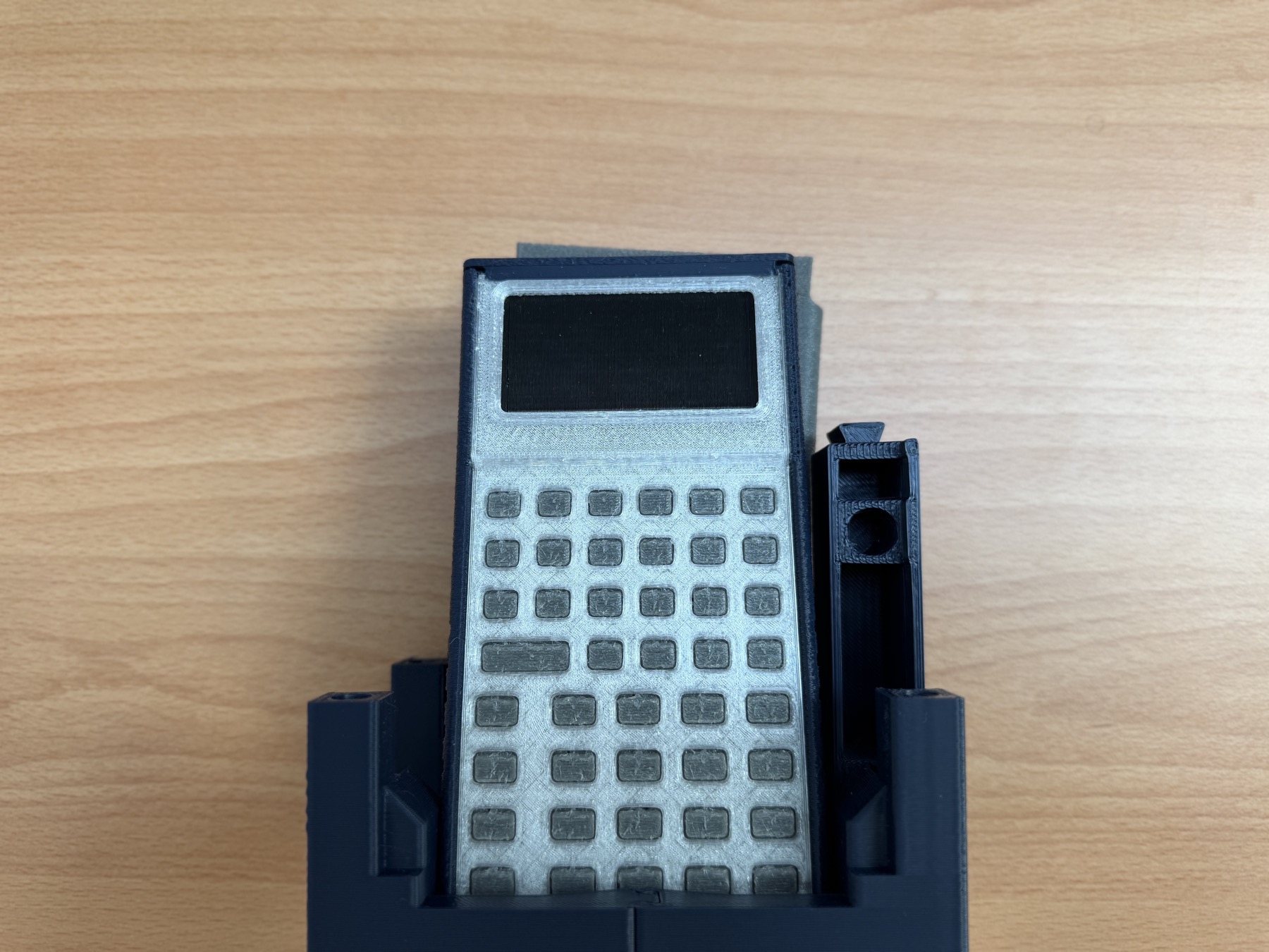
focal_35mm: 24
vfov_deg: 56.8
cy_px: 476
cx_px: 634
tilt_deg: -85.3
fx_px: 880
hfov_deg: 71.6
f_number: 1.78
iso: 50
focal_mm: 6.76
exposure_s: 1/124
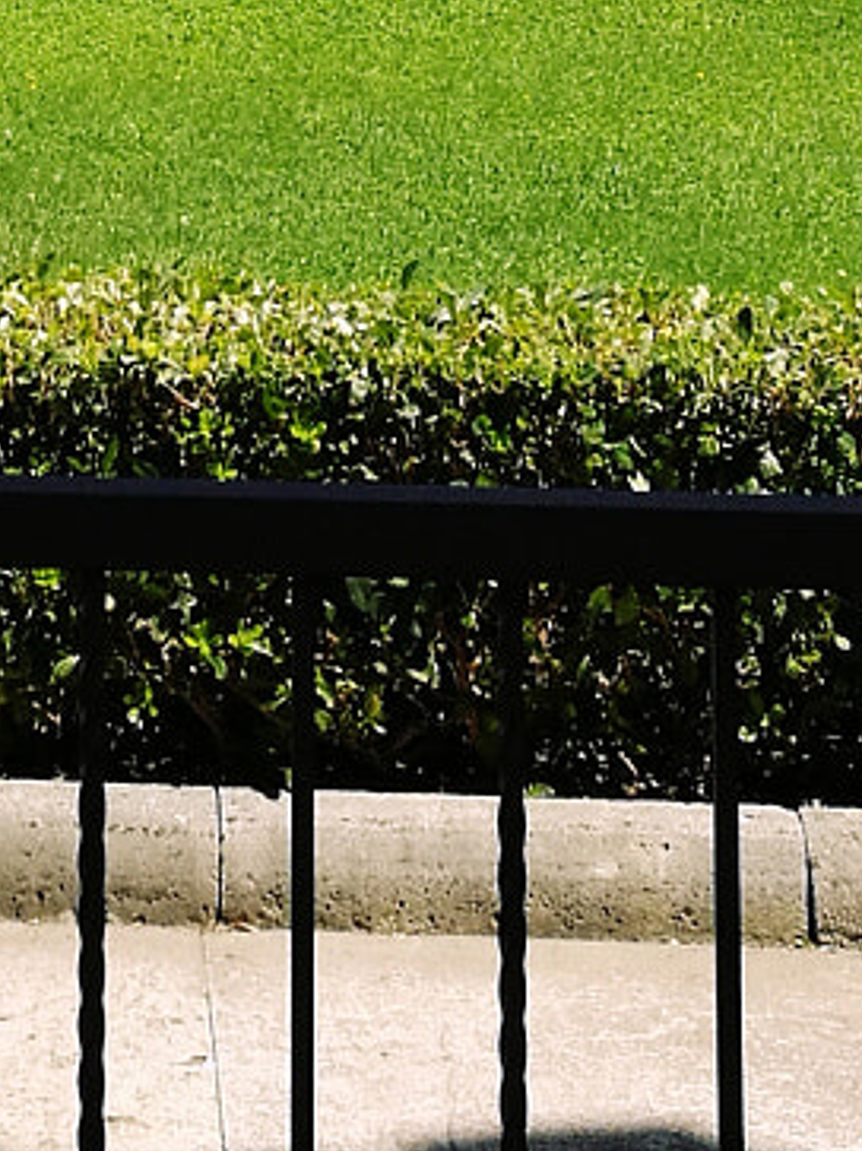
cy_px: -1088
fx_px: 3953
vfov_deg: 14.1
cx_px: -152
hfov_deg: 12.2
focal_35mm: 119
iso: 50
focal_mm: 4.5
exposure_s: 1/775
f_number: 2.2
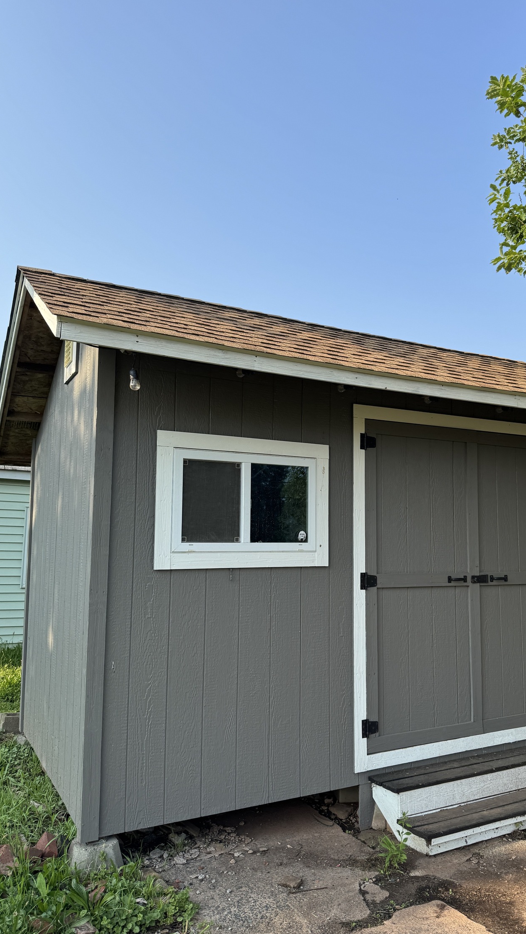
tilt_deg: +5.8
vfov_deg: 69.9
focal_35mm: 27
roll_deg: -0.5
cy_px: 476
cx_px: 326
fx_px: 669
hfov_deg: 42.6
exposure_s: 1/2174
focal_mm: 6.76
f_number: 1.78
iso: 80
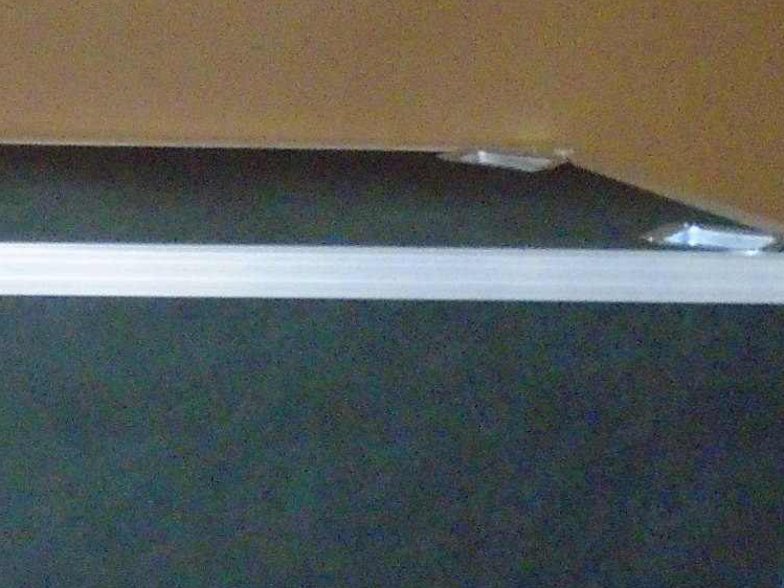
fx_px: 2039
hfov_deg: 20.0
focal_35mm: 90
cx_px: -236
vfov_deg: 16.0
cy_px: 620
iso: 800
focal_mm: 4.6
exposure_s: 1/15
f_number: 3.2
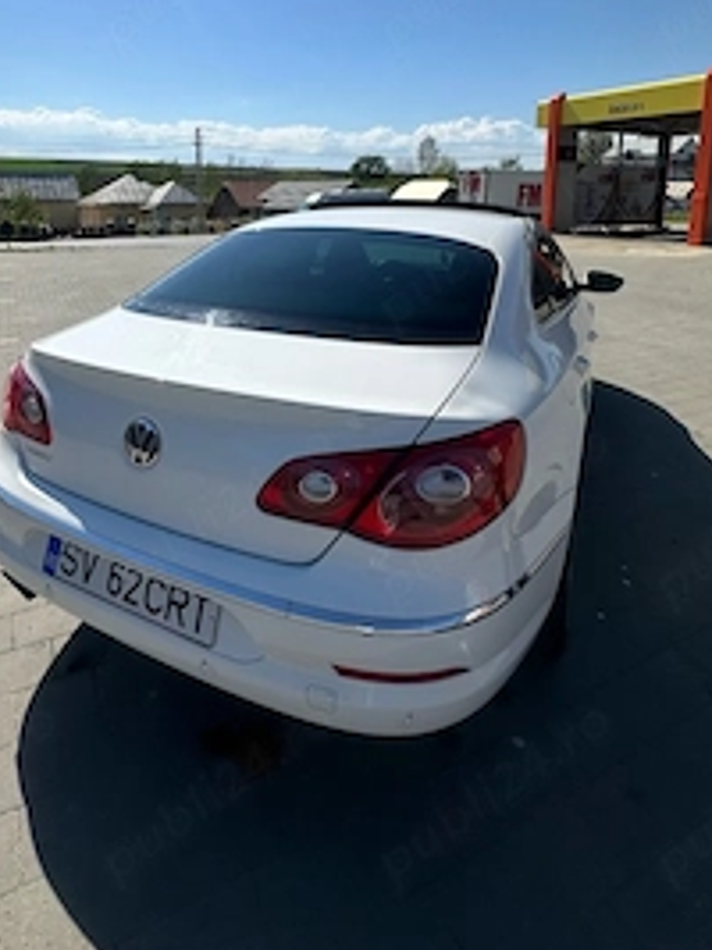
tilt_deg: -9.6
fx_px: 576
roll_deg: -0.1
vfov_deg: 75.3
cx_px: 288
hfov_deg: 62.9
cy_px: 281
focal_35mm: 21
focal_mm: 2.22
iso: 50
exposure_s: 1/4000
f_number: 2.2
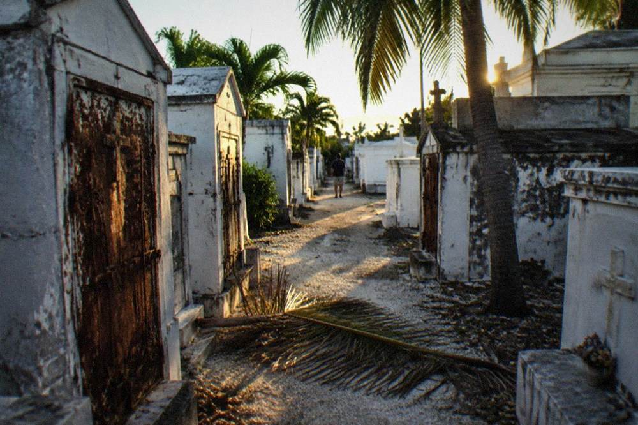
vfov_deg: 19.4
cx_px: 319
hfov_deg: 28.9
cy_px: 212
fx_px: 1240
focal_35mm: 70
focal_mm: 70
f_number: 4.5
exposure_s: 1/1250
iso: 640
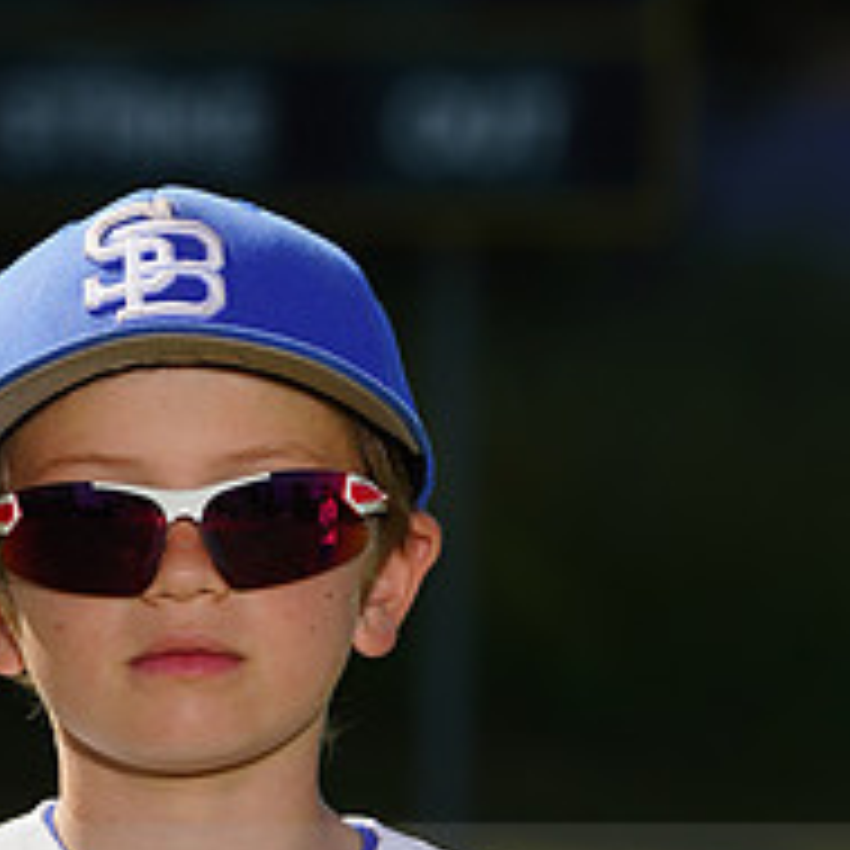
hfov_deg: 2.9
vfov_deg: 2.9
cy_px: 886
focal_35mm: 612
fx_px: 17002
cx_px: 173
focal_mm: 235
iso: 100
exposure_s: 1/250
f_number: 9
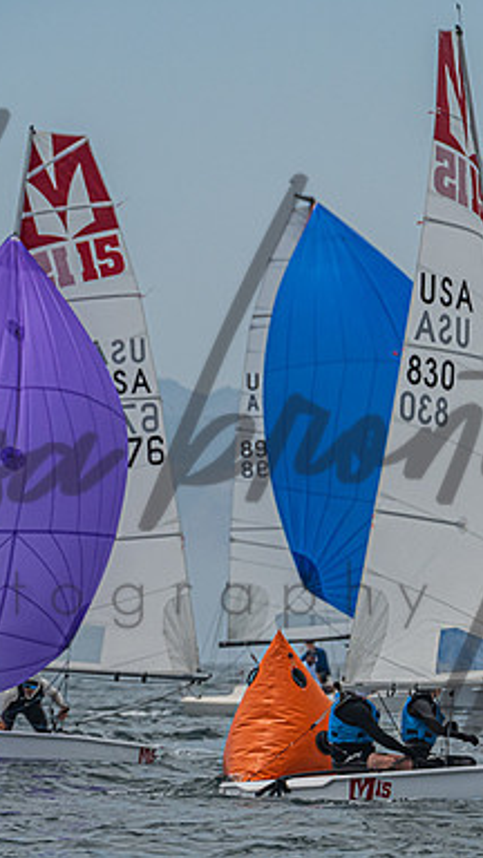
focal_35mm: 503
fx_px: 11453
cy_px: 551
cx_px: 342
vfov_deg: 4.3
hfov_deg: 2.4
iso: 500
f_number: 8
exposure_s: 1/4000
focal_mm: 240
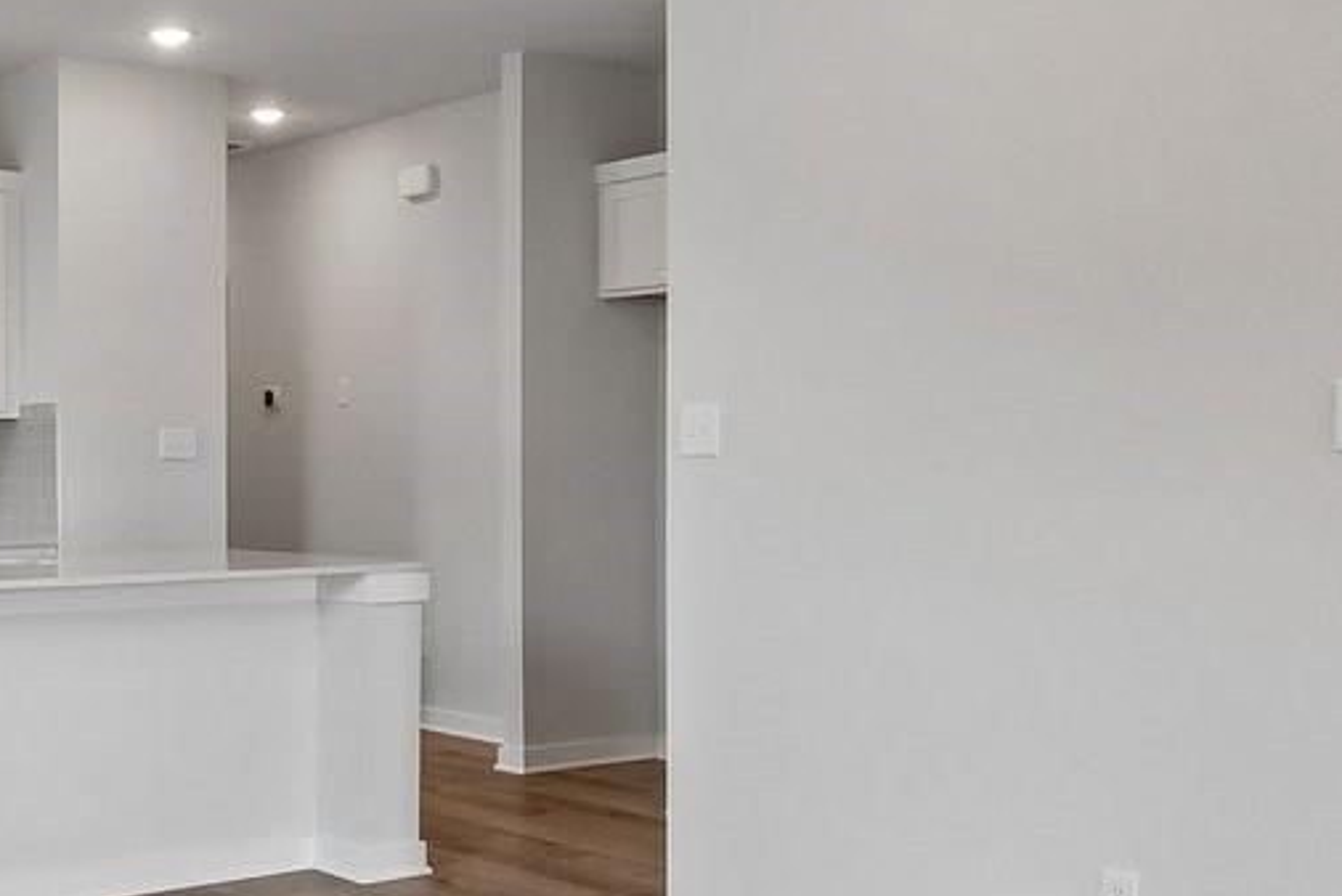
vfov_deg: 28.0
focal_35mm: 48
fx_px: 1790
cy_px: 339
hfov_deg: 40.5
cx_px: 424
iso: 400
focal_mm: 10
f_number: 8
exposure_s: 1/50
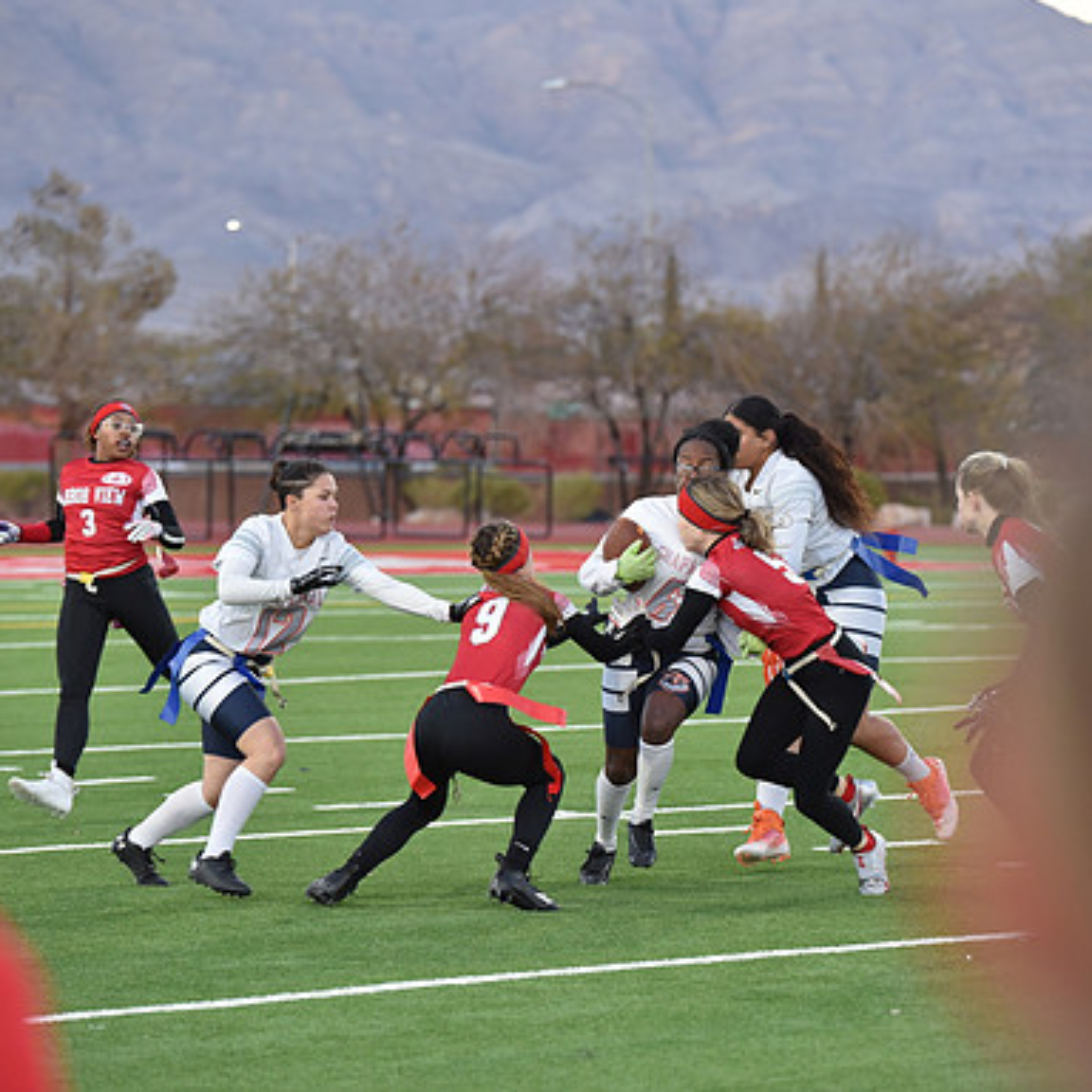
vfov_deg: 10.5
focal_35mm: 167
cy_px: 545
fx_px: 5960
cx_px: 705
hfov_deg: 10.5
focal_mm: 130
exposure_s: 1/800
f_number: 2.8
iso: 1250
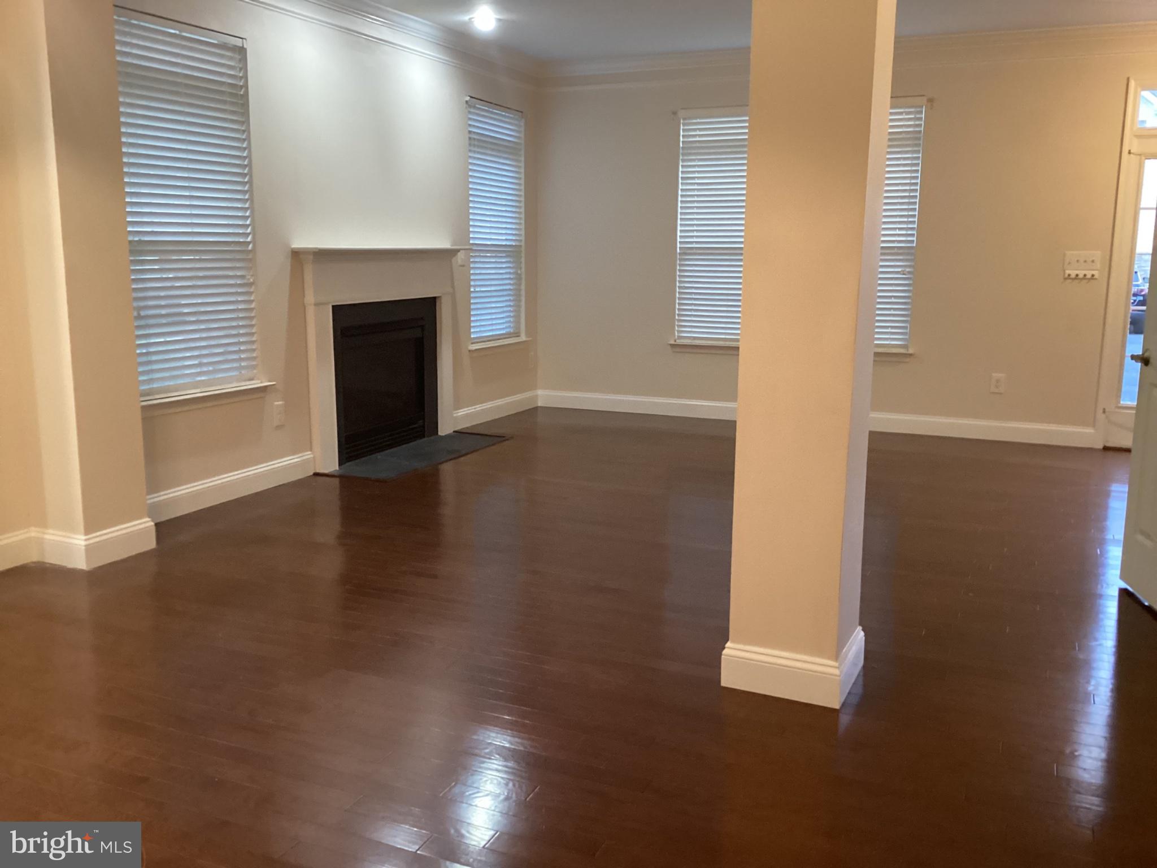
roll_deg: -0.9
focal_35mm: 31
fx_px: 1036
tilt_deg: -11.8
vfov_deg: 45.4
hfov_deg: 58.4
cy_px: 434
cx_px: 578
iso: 320
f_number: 2.4
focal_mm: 3.3
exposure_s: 1/60
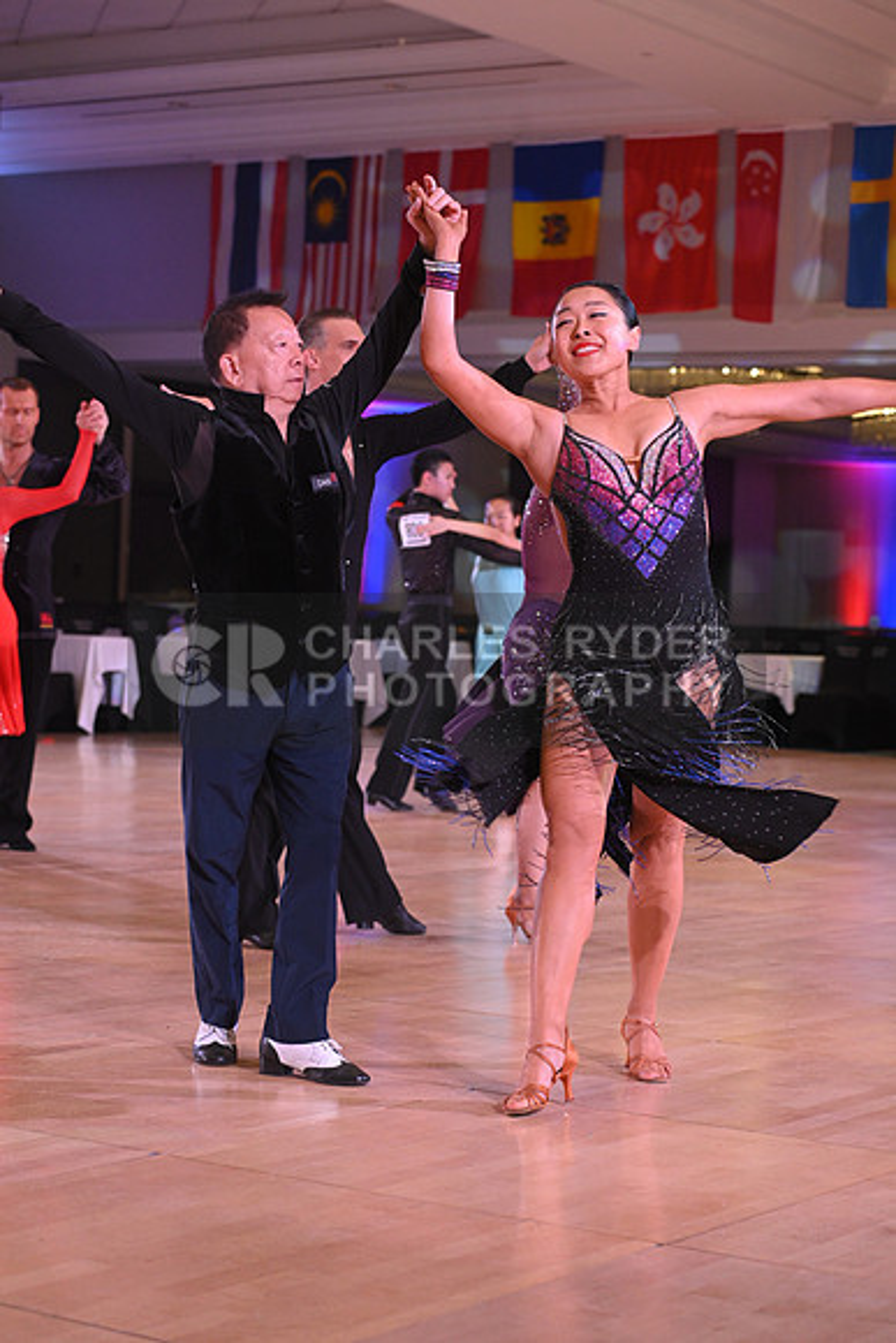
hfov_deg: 17.5
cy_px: 672
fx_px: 2910
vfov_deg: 26.0
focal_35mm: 78
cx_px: 448
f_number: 5
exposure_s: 1/320
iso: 2500
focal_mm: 78
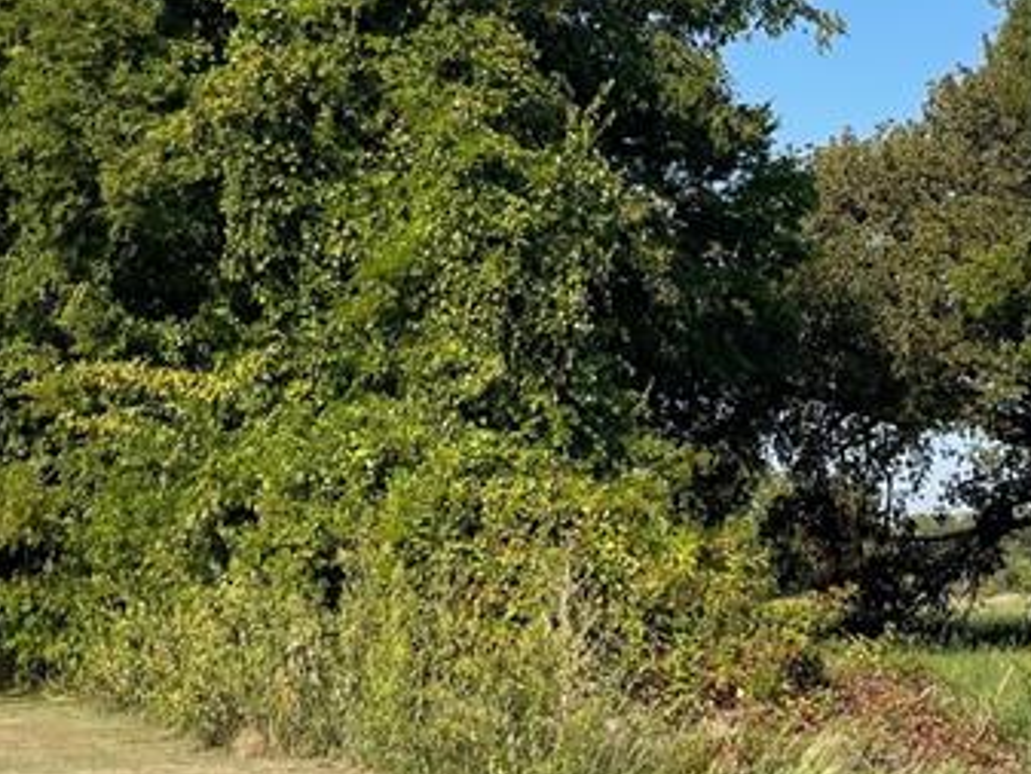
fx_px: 2354
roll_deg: -0.3
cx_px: 655
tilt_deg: +11.0
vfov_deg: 18.6
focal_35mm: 79
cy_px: 205
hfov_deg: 24.6
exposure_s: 1/2924
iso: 32
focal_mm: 5.1
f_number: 1.6
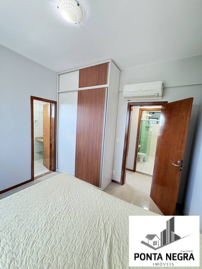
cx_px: 101
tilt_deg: -4.4
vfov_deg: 102.1
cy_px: 134
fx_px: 109
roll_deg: -1.1
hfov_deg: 85.7
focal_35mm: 14
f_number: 2.2
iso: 400
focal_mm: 2.22
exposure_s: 1/60
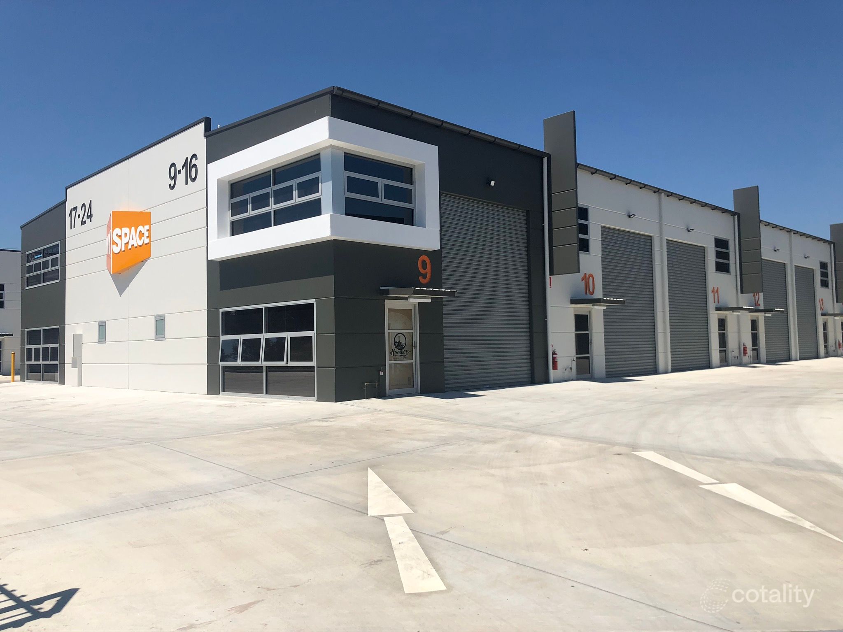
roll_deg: +1.5
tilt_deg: +1.2
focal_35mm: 28
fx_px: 682
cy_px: 316
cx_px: 422
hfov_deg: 63.4
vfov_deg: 49.7
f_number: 1.8
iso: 20
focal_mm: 4
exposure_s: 1/3690
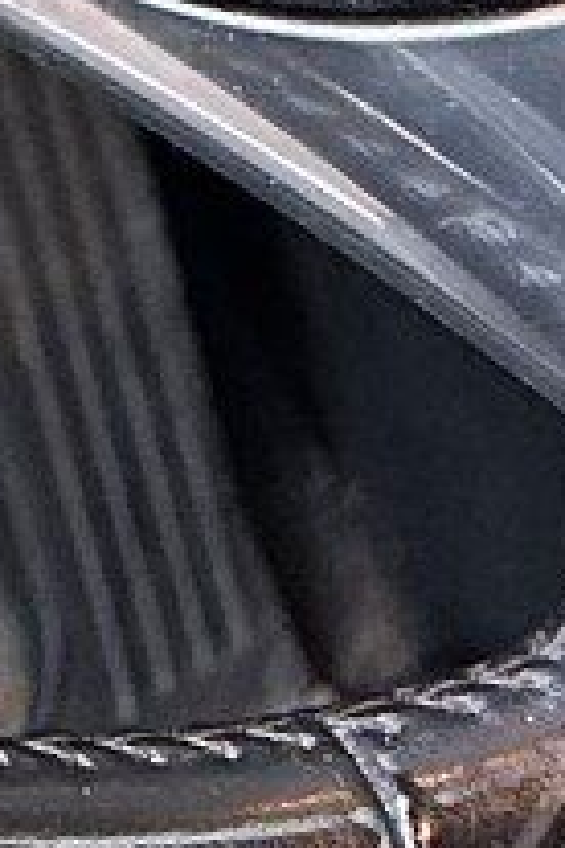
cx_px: 1241
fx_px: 5532
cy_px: -1579
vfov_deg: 7.8
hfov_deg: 5.7
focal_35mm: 235
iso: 500
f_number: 1.78
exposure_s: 1/60
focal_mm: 6.86
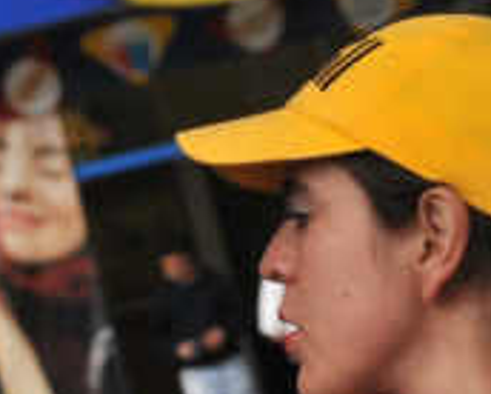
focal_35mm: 225
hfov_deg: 8.4
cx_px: 708
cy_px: 798
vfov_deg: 6.7
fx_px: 3273
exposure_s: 1/1000
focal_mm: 28
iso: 400
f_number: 4.5
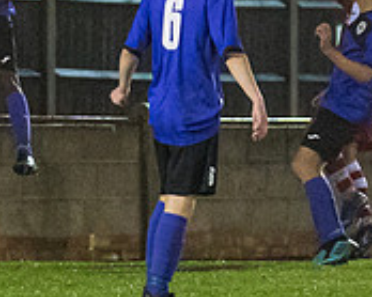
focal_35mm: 738
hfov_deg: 2.6
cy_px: 43
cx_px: -31
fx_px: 8121
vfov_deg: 2.1
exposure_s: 1/1000
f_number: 2.8
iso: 6400
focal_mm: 117
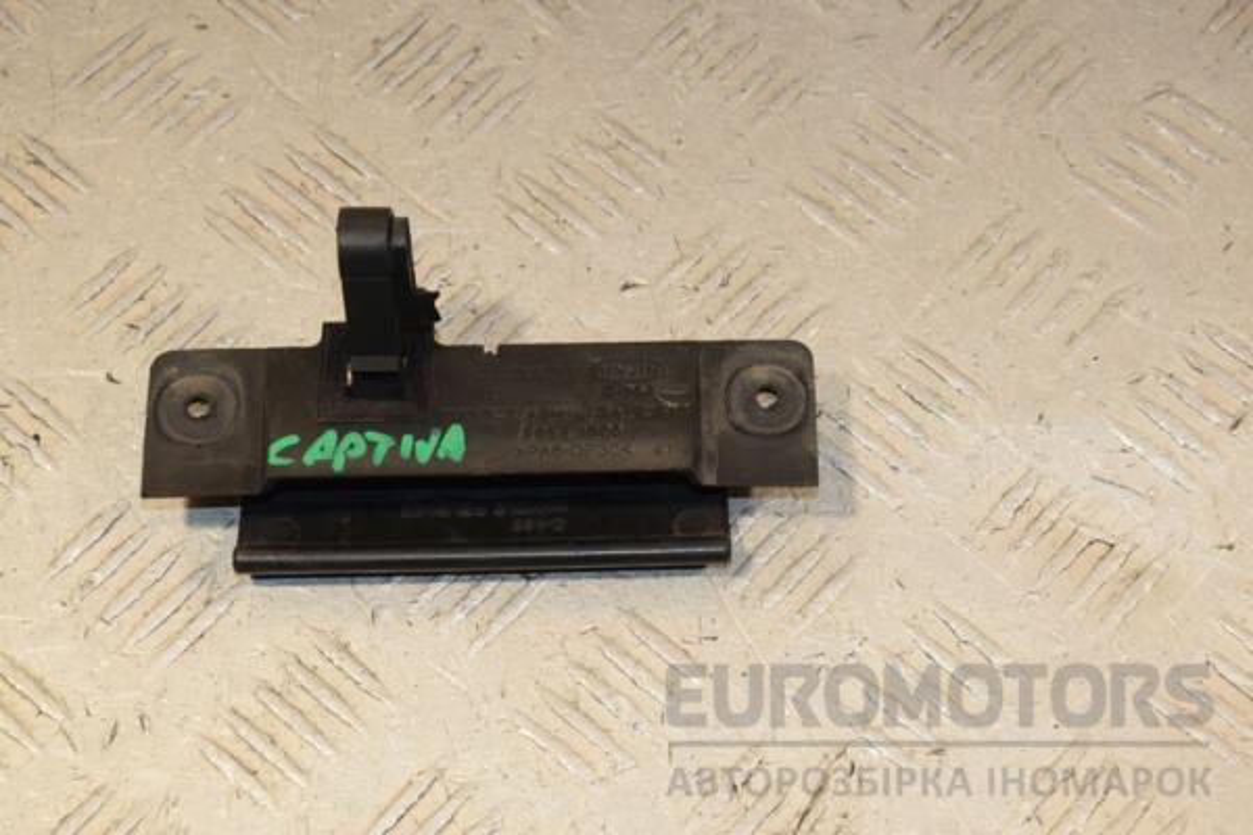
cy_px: 418
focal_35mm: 87
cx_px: 626
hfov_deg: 23.4
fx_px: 3028
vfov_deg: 15.7
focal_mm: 58
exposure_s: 1/200
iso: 800
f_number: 9
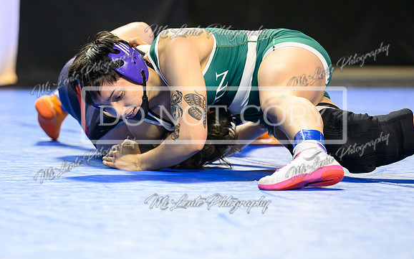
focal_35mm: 257
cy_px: 182
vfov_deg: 5.1
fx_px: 2899
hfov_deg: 8.2
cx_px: 148
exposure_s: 1/800
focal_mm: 175
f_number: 2.8
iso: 3200
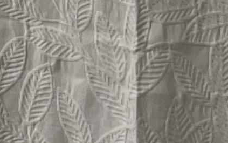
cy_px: -410
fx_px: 1244
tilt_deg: -1.4
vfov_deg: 5.7
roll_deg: +0.8
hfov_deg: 8.2
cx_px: -542
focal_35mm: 200
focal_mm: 5.7
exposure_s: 1/120
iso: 64
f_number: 1.5
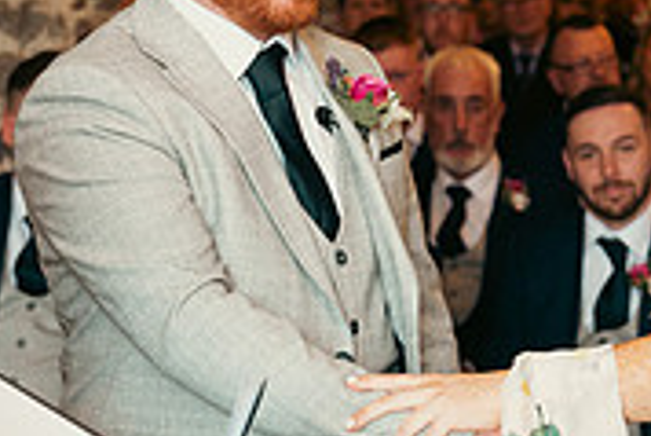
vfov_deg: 10.0
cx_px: 640
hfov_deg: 14.7
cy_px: 255
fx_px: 2479
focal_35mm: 137
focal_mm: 42
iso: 1000
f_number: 3.5
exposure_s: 1/160
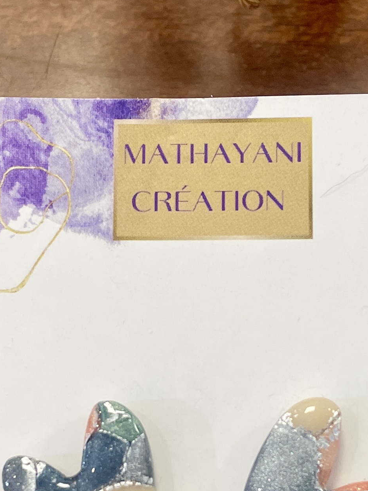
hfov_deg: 17.6
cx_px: 200
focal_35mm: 84
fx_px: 1191
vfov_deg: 23.1
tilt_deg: -65.4
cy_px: 365
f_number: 1.6
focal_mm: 4.2
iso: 50
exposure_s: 1/100
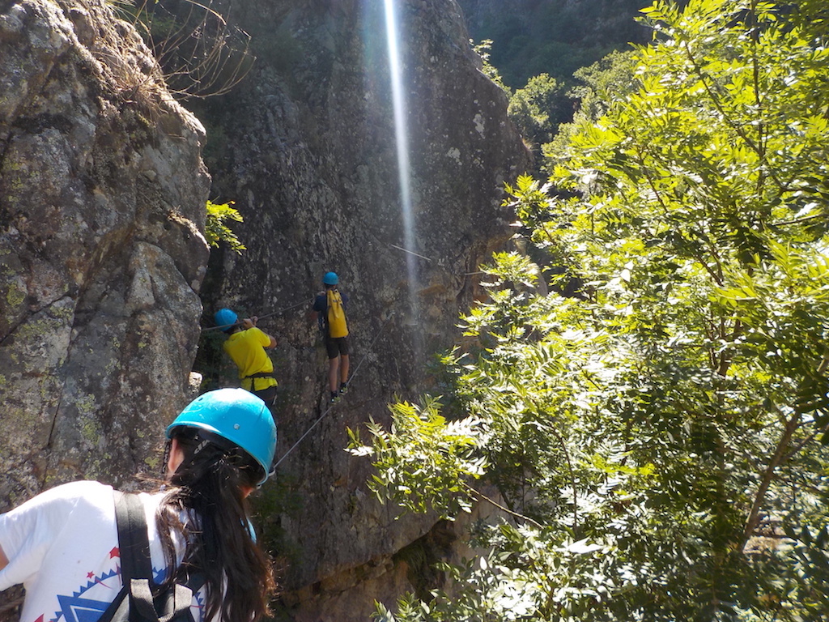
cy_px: 311
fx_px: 718
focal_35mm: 30
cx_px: 414
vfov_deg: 46.8
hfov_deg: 60.0
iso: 125
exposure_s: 1/400
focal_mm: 4.1
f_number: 3.3
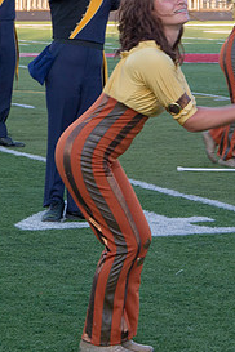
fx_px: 1909
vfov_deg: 10.5
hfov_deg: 7.0
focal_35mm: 195
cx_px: 157
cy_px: 116
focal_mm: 65
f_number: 7.1
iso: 640
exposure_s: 1/200
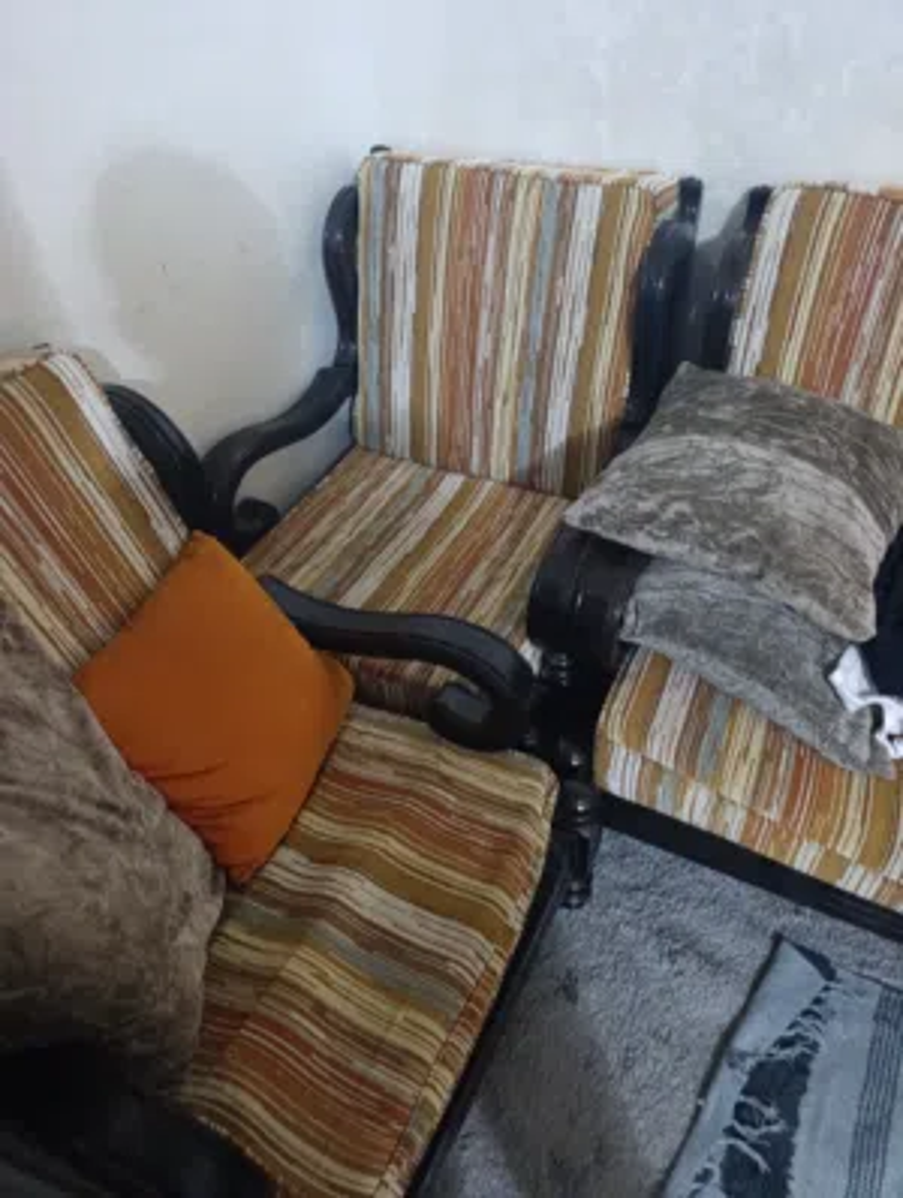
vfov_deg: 73.8
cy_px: 599
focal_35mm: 23
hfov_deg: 59.0
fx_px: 797
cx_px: 452
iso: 5000
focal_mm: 6.14
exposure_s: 1/25
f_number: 1.6
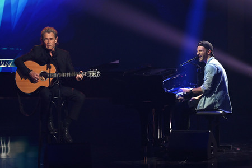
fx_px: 1400
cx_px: 126
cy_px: 84
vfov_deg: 6.9
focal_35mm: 200
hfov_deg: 10.3
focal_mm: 200
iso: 1600
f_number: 2.8
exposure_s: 1/400
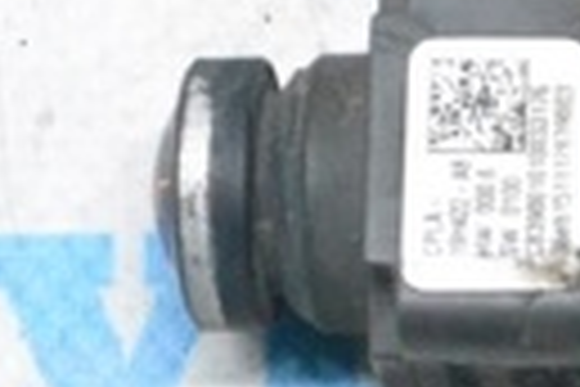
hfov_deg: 5.0
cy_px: 580
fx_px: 6613
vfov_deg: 3.3
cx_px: 782
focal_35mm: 410
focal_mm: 55
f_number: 9
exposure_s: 1/160
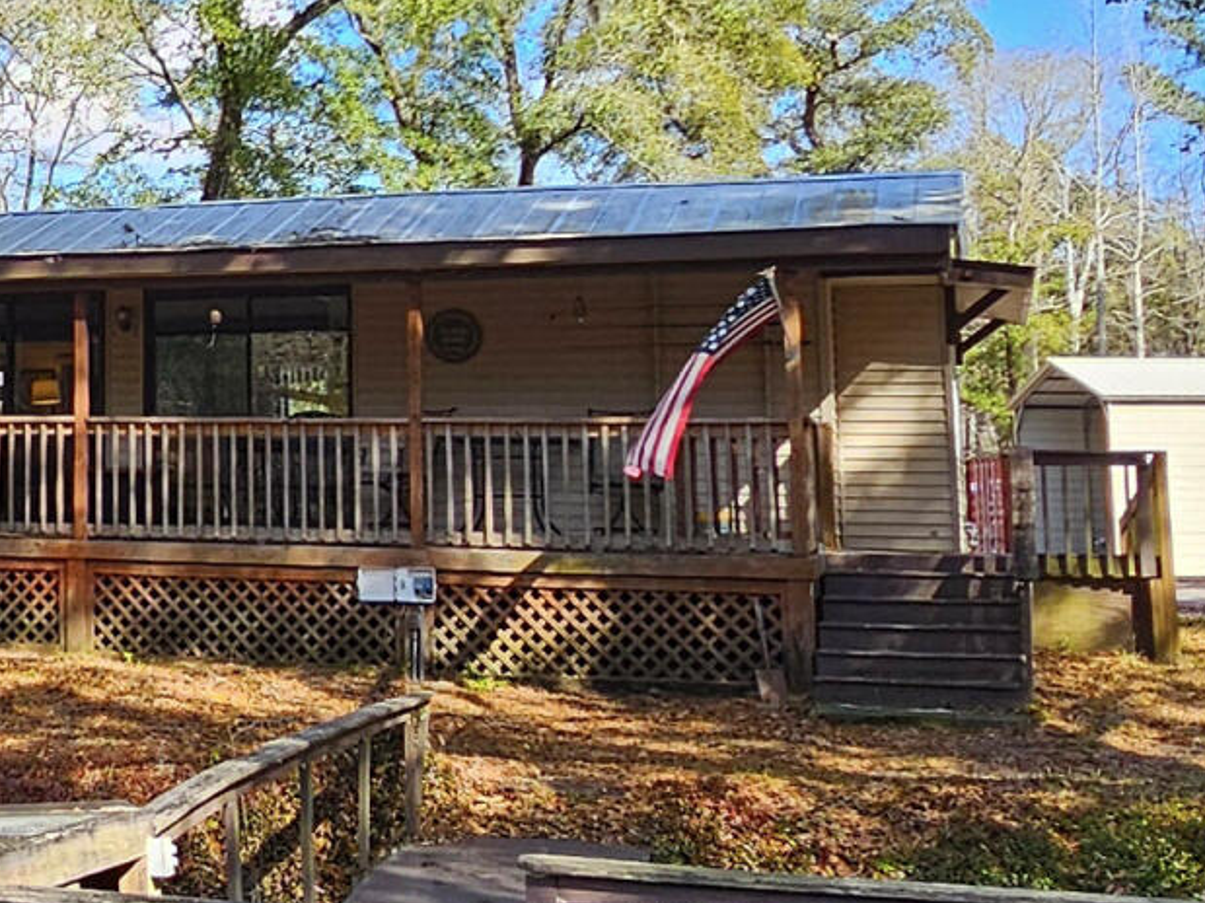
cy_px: 179
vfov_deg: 22.9
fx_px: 2193
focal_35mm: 63
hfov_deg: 27.2
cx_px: -226
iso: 50
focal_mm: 2.2
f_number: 2.2
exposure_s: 1/638
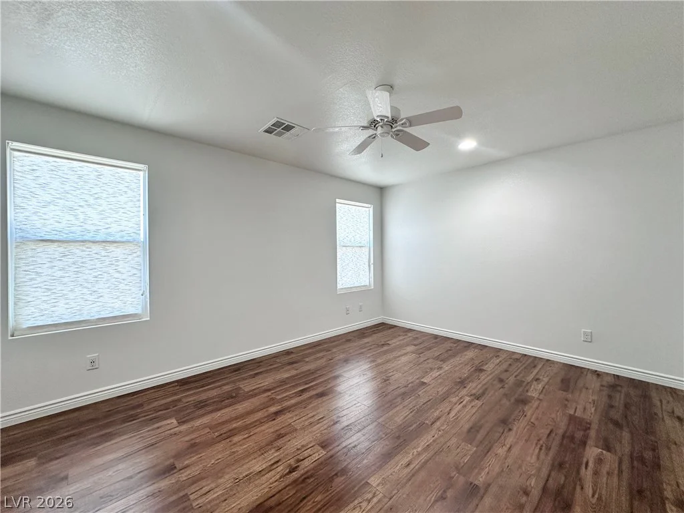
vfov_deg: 85.7
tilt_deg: -0.7
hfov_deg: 102.1
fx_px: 277
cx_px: 342
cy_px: 256
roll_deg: +0.0
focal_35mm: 14
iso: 160
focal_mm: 2.22
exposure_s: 1/120
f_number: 2.2
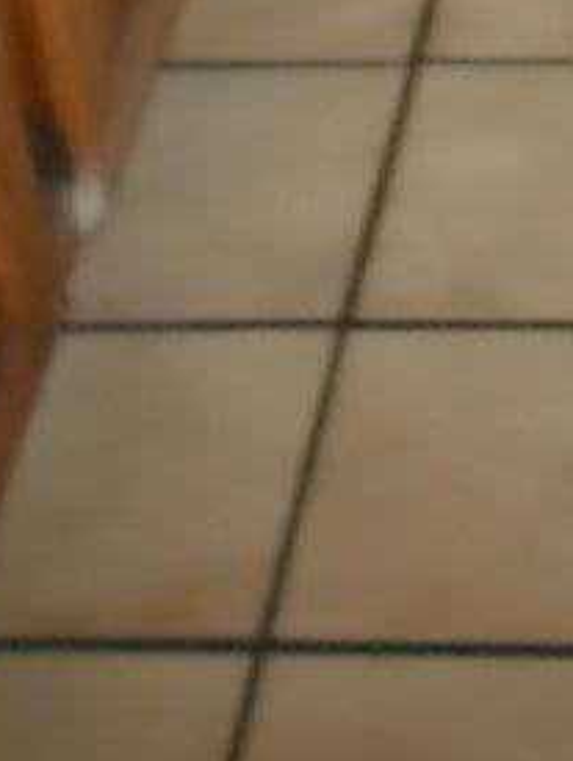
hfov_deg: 9.5
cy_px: -916
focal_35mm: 151
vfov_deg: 11.4
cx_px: 916
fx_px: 3325
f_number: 3.2
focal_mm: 4.6
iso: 200
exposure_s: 1/25
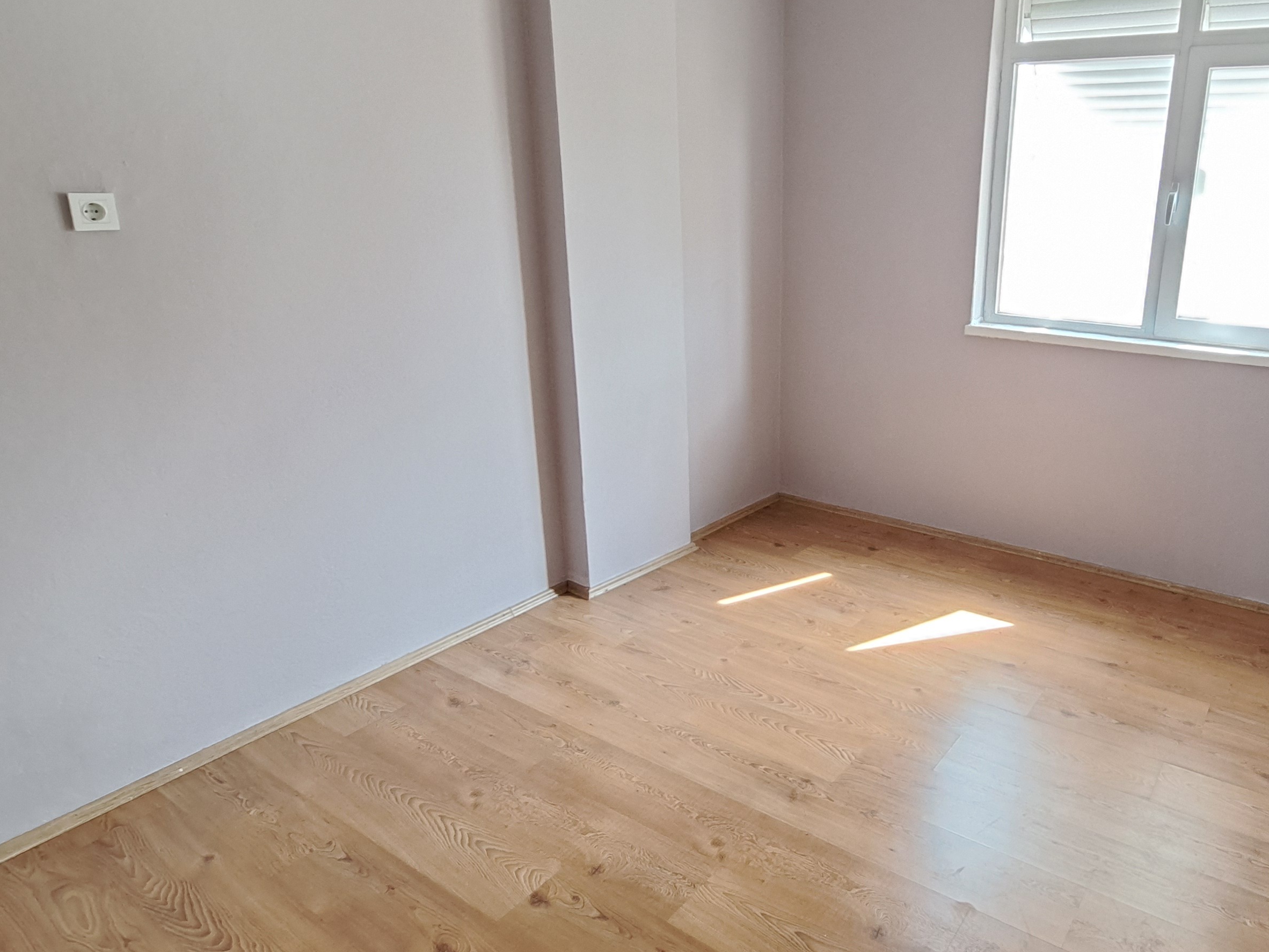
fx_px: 807
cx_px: 874
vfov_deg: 61.1
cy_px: 456
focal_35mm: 22
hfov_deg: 73.4
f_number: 2.2
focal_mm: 1.74
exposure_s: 1/50
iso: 250
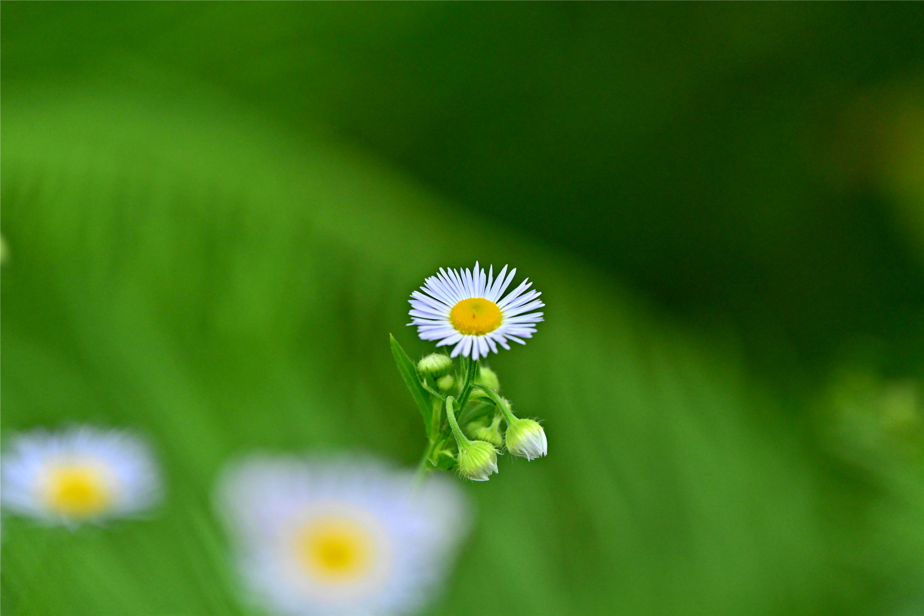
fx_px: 5133
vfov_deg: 6.9
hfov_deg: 10.3
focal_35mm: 200
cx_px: 462
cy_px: 308
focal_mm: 200
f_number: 6.3
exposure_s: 1/6400
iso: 1400
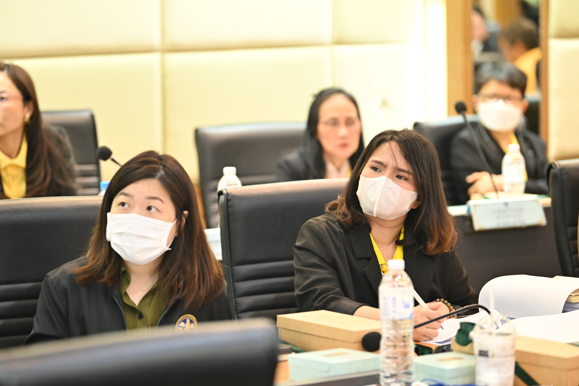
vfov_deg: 9.5
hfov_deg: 14.2
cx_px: 290
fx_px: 2332
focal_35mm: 145
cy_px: 193
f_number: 2.8
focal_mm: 145
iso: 1600
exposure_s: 1/100
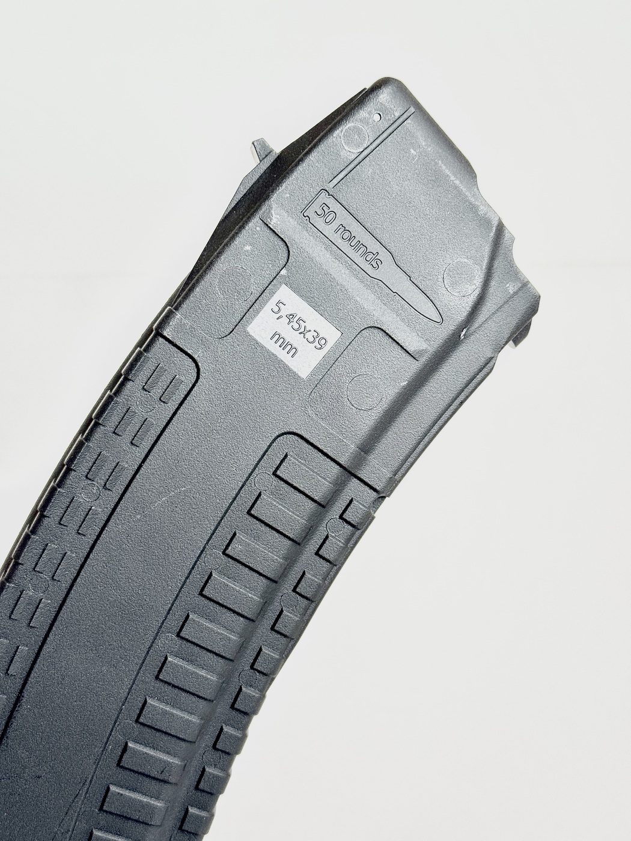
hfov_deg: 30.3
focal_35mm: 48
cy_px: 420
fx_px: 1167
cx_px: 316
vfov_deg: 39.7
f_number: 1.78
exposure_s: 1/237
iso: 64
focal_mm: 6.76
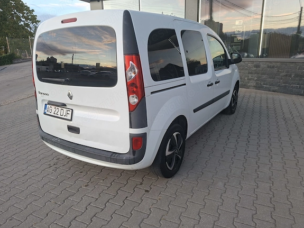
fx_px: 211
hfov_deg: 71.6
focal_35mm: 24
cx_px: 149
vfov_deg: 56.8
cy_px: 110
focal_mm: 5.54
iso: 80
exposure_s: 1/100
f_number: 1.8
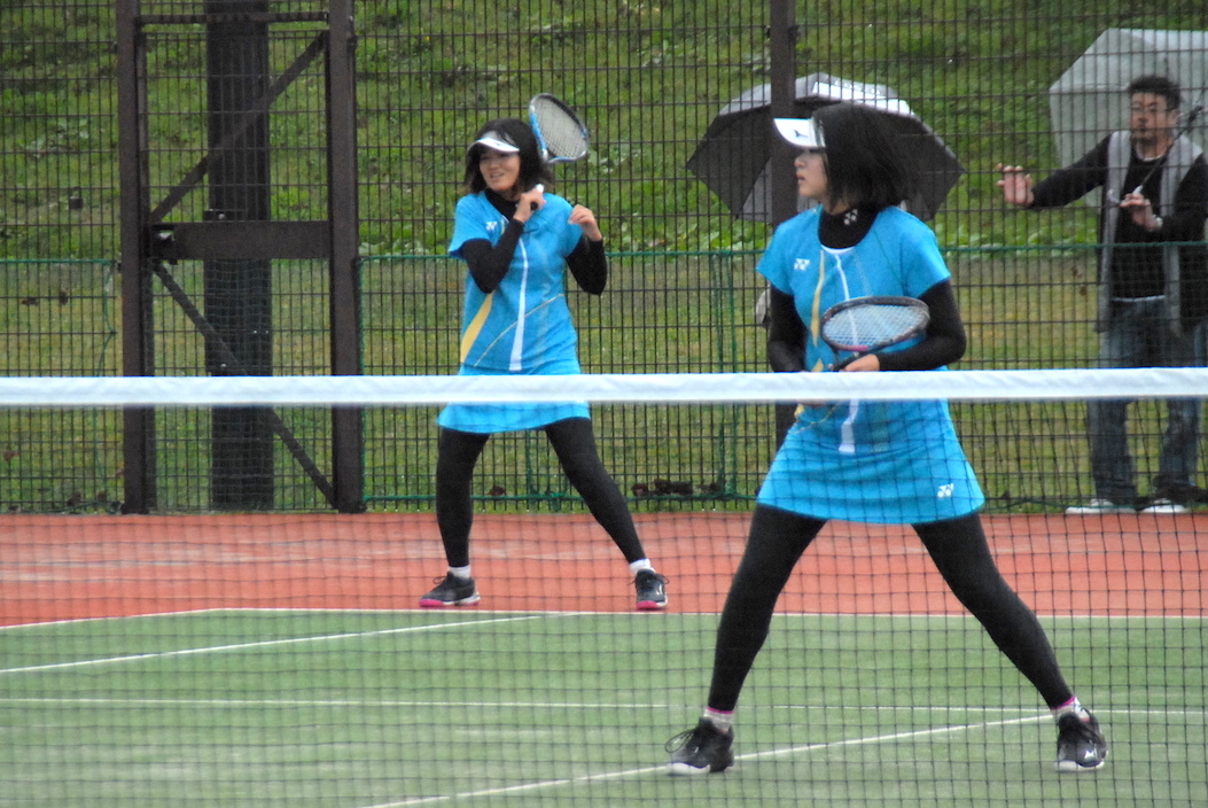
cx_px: 595
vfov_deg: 4.0
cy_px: 448
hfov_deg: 6.0
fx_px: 11485
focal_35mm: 342
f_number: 6.3
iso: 1600
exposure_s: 1/500
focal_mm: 200
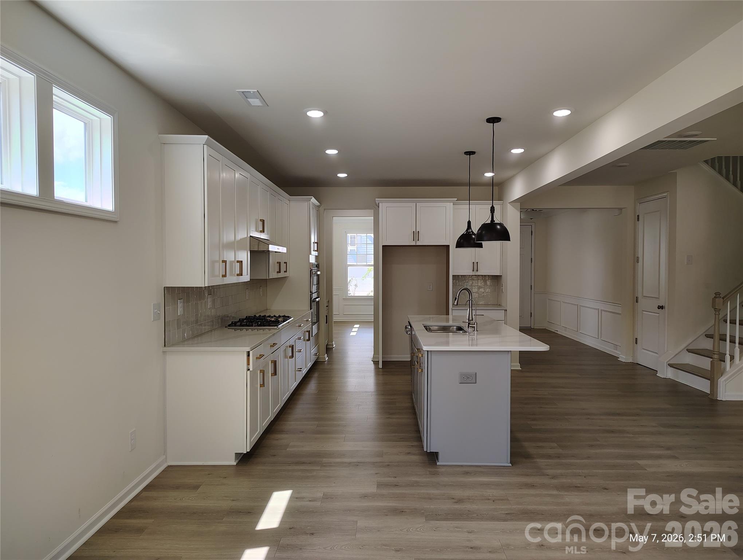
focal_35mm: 24
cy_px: 280
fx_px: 516
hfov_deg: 71.5
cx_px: 372
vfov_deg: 56.9
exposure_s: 1/120
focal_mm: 5.56
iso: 216
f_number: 1.8
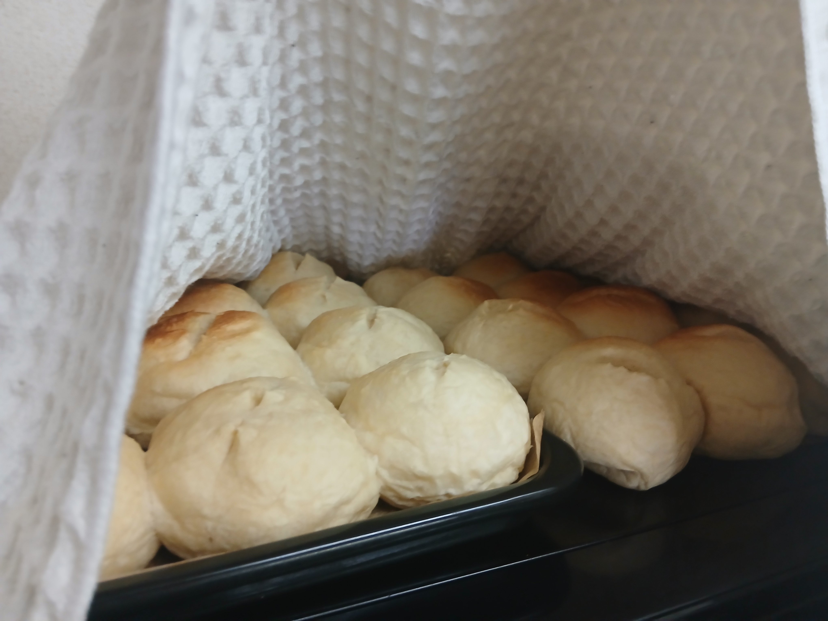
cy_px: 310
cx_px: 414
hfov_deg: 67.3
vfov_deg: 53.1
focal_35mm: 26
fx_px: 622
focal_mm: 3.86
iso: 400
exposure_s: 1/25
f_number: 1.8
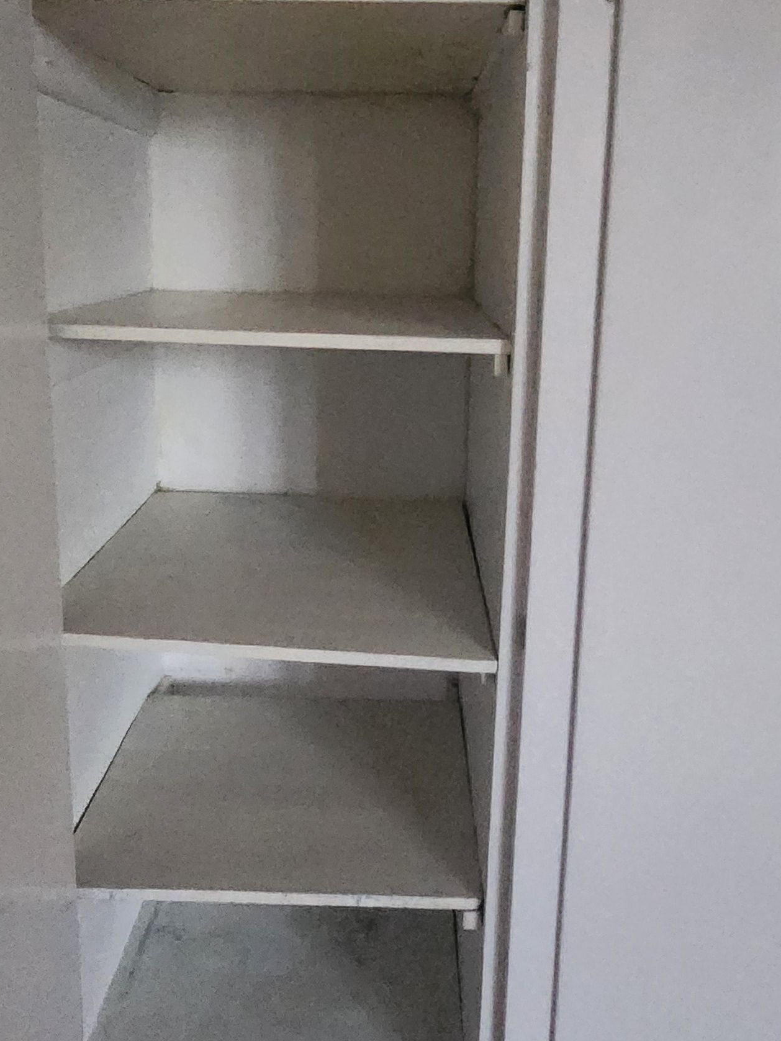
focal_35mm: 31
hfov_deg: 45.3
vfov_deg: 58.0
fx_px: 932
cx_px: 336
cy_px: 436
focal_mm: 1.74
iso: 1000
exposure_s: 1/25
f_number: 2.2
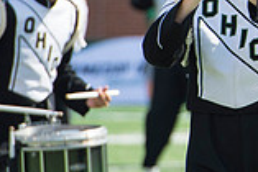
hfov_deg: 2.8
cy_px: -15
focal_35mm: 737
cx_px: 450
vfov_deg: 1.9
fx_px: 5287
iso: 200
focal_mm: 200
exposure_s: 1/1000
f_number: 4.5
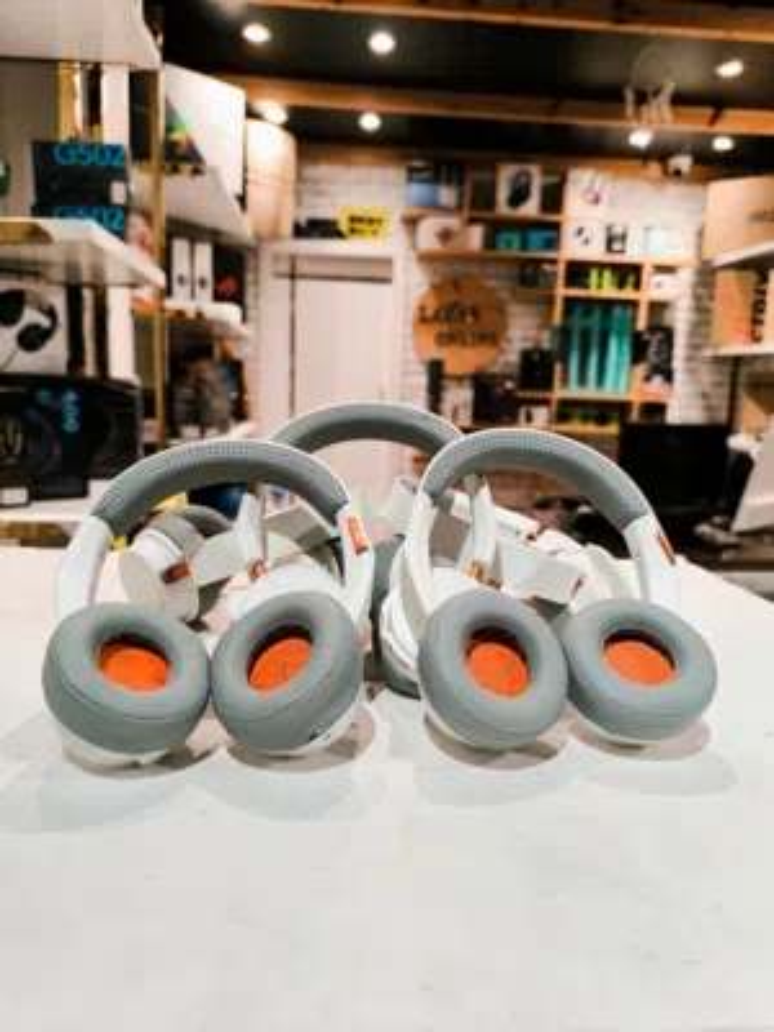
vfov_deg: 73.9
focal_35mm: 23
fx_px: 686
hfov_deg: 58.9
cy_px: 516
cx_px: 387
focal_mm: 6.14
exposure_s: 1/100
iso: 500
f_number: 1.65
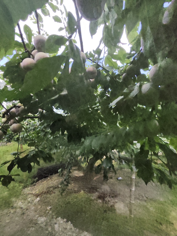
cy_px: 118
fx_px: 109
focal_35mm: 16
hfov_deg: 78.1
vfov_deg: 94.5
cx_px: 88
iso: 400
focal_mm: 1.65
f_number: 2.2
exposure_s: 1/2902
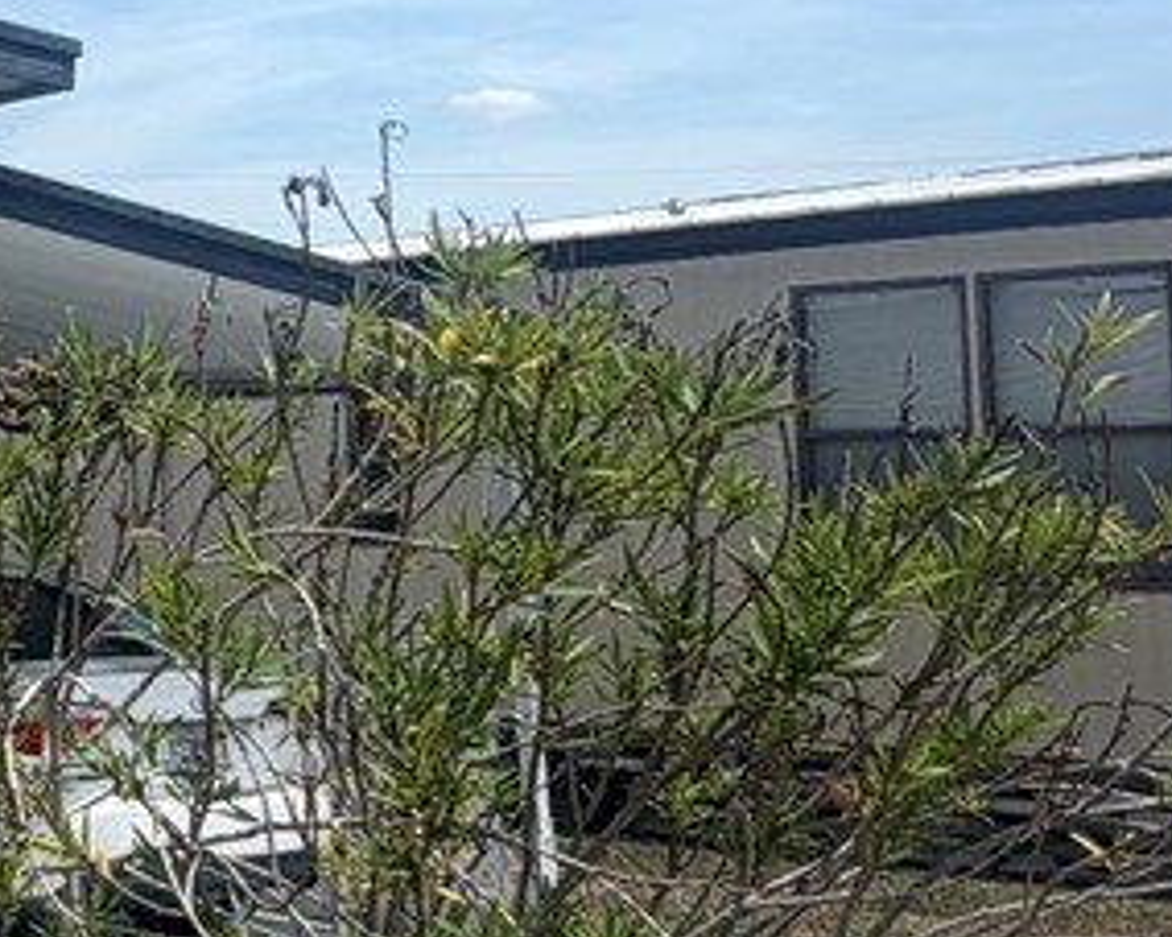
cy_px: 330
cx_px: -747
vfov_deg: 19.8
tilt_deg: +2.7
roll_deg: +0.6
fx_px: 2670
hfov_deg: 20.1
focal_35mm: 77
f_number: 2.2
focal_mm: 2.22
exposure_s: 1/928
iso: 20
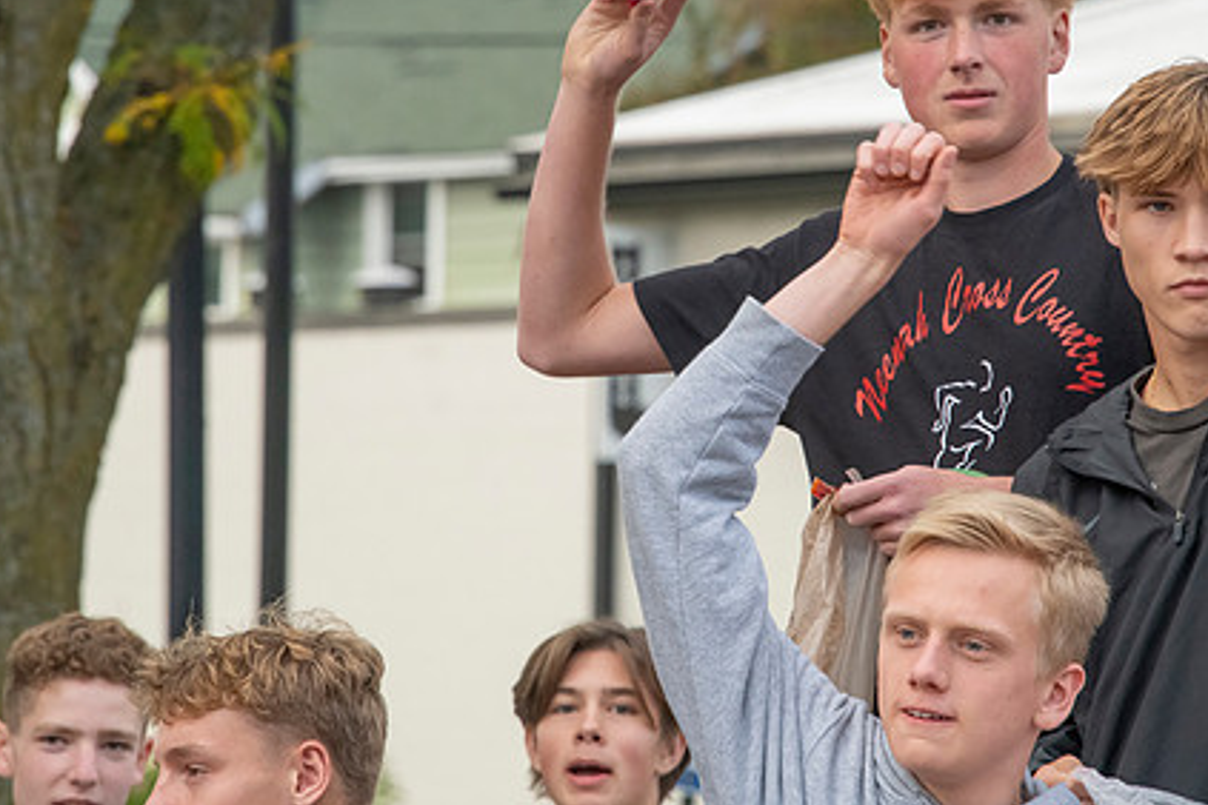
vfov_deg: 3.3
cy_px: 264
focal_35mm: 411
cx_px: 651
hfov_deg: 5.0
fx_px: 13790
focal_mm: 300
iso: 3200
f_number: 11
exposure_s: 1/500
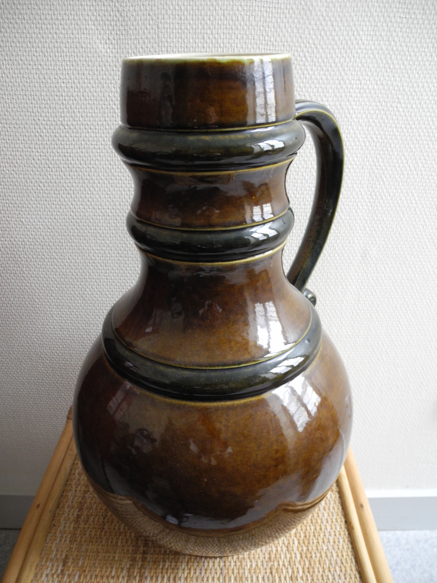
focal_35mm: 28
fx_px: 471
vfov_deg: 63.4
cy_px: 292
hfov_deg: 49.7
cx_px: 218
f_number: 2.8
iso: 400
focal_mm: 6
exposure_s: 1/12.4
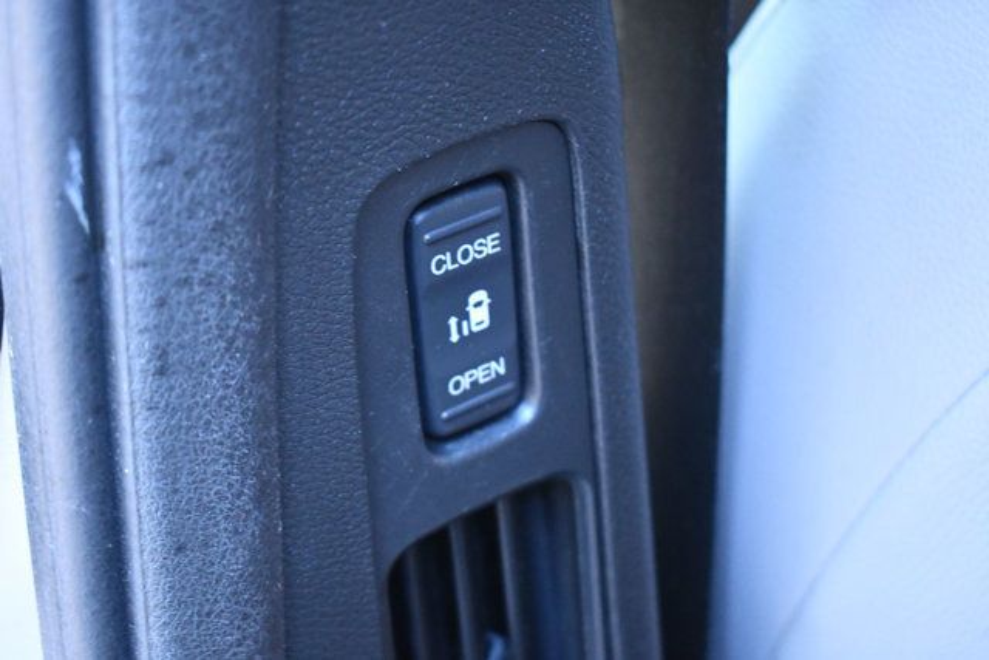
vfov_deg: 21.6
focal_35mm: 63
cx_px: 494
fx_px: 1731
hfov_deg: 31.9
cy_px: 330
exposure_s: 1/60
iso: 5000
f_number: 5
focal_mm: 42
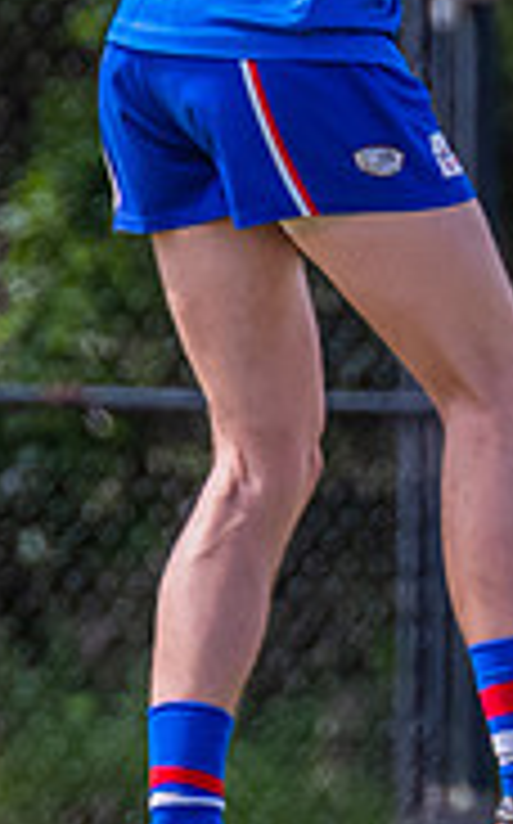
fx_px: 61011
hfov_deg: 0.5
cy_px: 8
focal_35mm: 2721
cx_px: 543
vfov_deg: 0.8
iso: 800
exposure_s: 1/2000
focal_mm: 420
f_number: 5
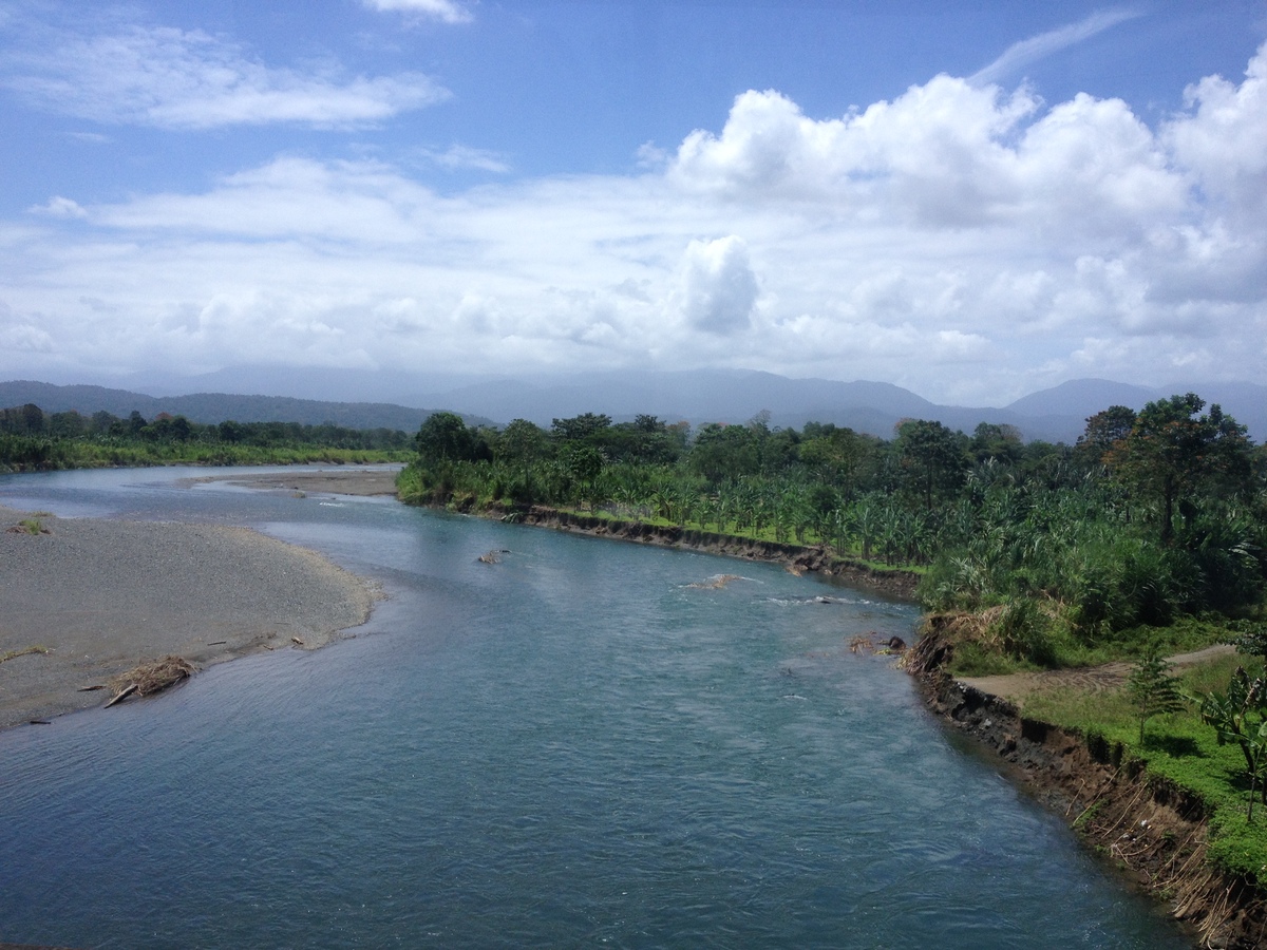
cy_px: 475
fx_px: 1281
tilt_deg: -4.2
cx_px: 634
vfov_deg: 40.7
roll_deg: -1.1
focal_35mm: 35
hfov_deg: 52.6
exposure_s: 1/1381
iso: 50
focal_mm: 4.28
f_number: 2.4
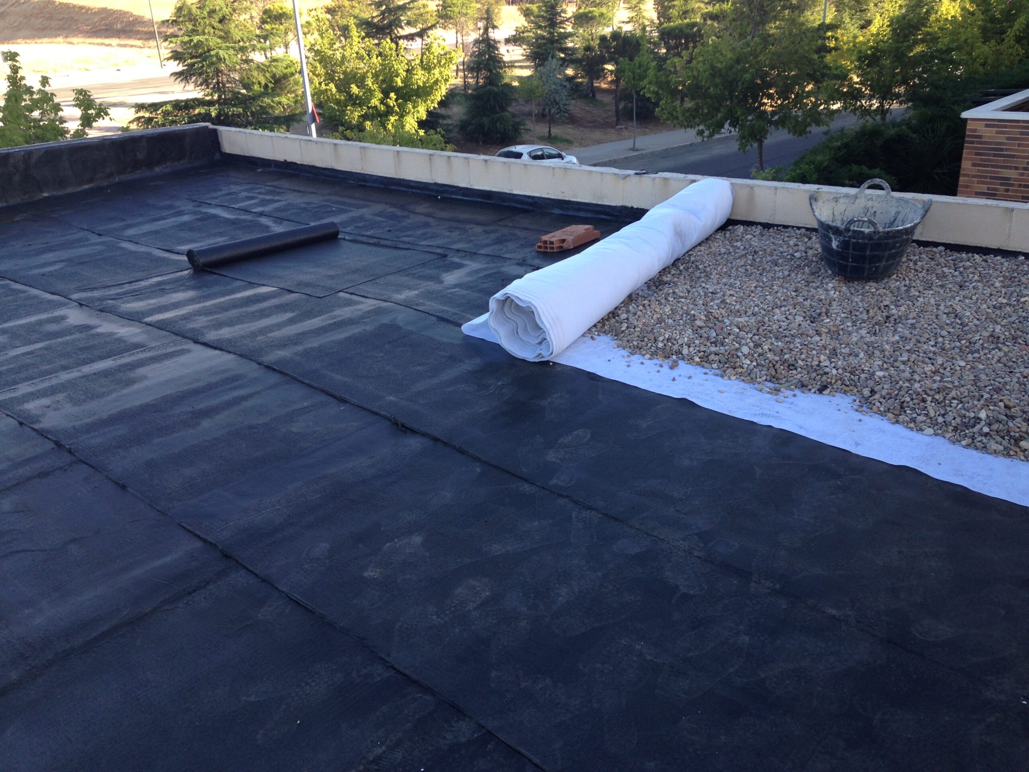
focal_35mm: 33
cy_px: 386
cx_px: 514
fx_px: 981
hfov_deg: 55.4
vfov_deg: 42.9
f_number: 2.4
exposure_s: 1/229
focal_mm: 4.12
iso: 50
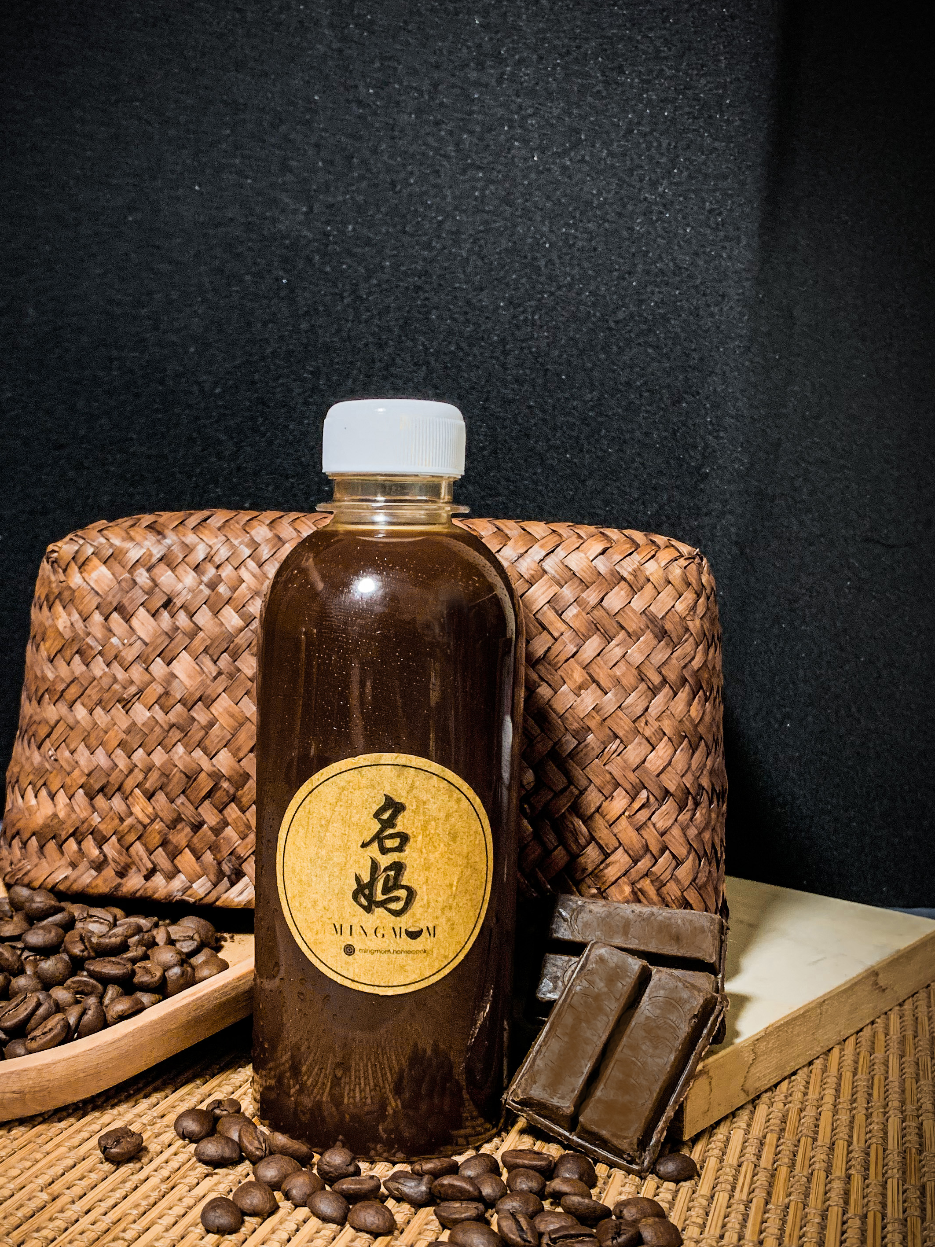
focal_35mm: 37
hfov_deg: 38.5
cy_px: 741
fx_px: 1332
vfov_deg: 49.9
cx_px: 362
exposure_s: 1/60
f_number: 1.8
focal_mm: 4.25
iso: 320
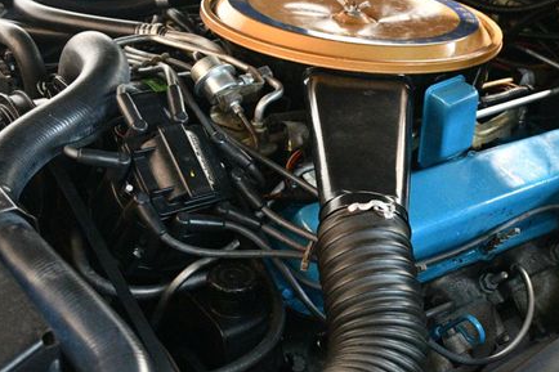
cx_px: 385
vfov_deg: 23.0
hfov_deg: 33.6
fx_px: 916
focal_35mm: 59
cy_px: 194
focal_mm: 27
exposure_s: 1/60
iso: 10000
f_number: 4
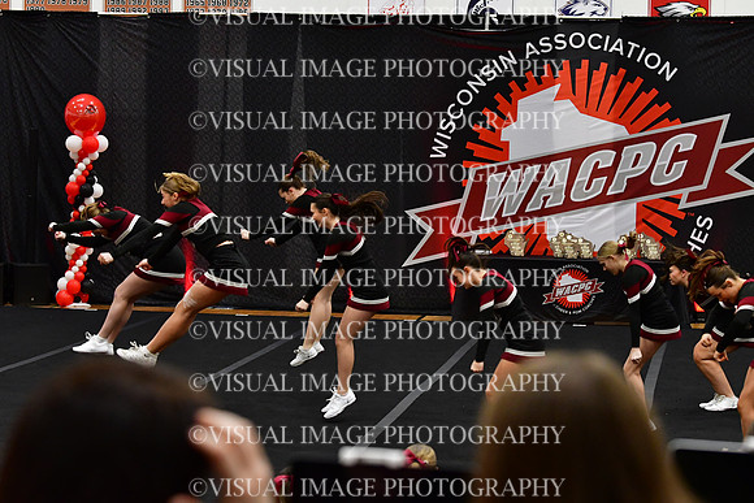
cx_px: 377
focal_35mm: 105
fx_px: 2200
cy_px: 252
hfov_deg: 19.5
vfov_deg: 13.0
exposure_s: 1/500
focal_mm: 70
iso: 4000
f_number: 4
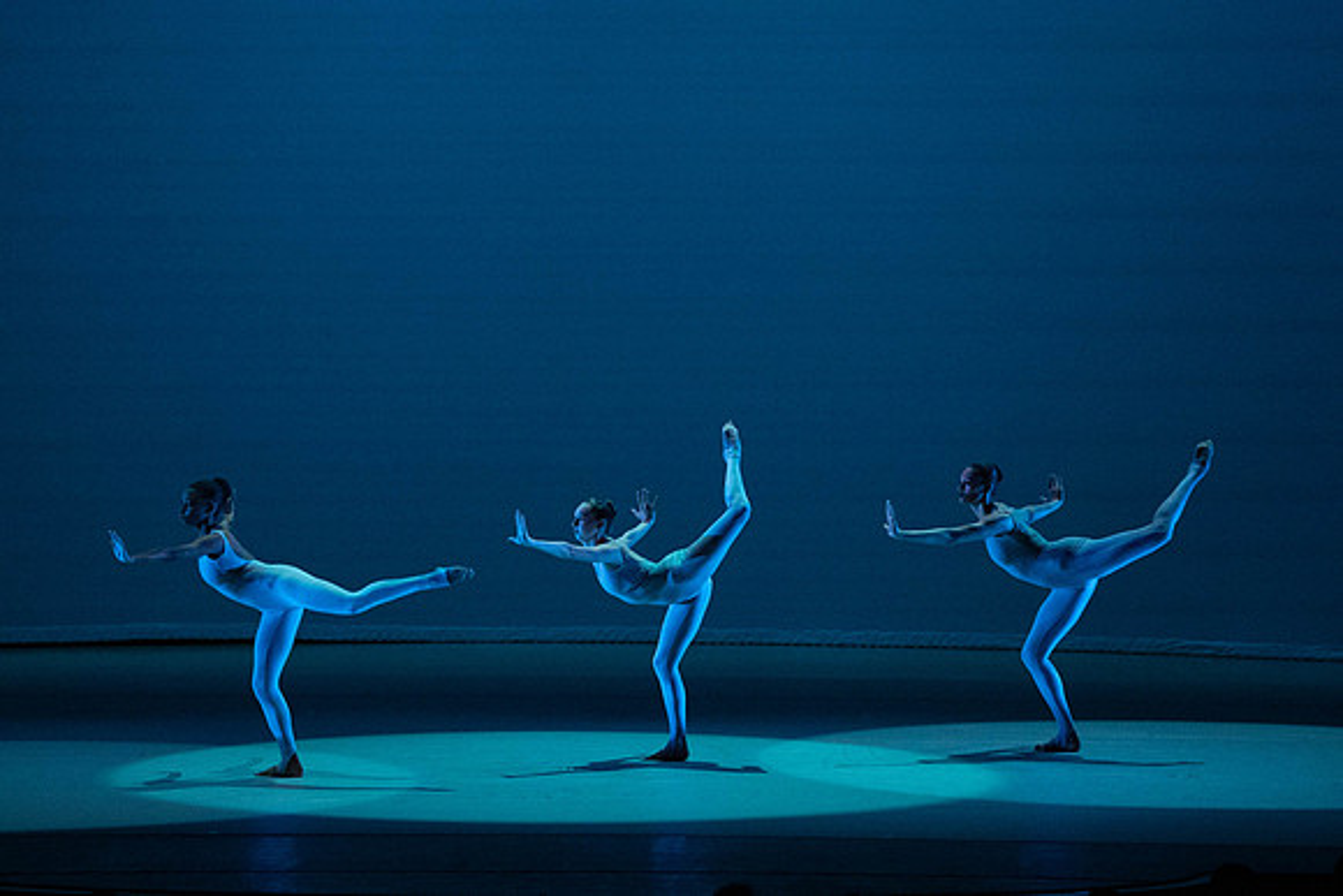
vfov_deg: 7.7
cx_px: 672
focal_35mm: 179
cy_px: 448
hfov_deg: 11.5
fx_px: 6679
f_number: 5.6
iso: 16000
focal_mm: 179
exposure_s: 1/400
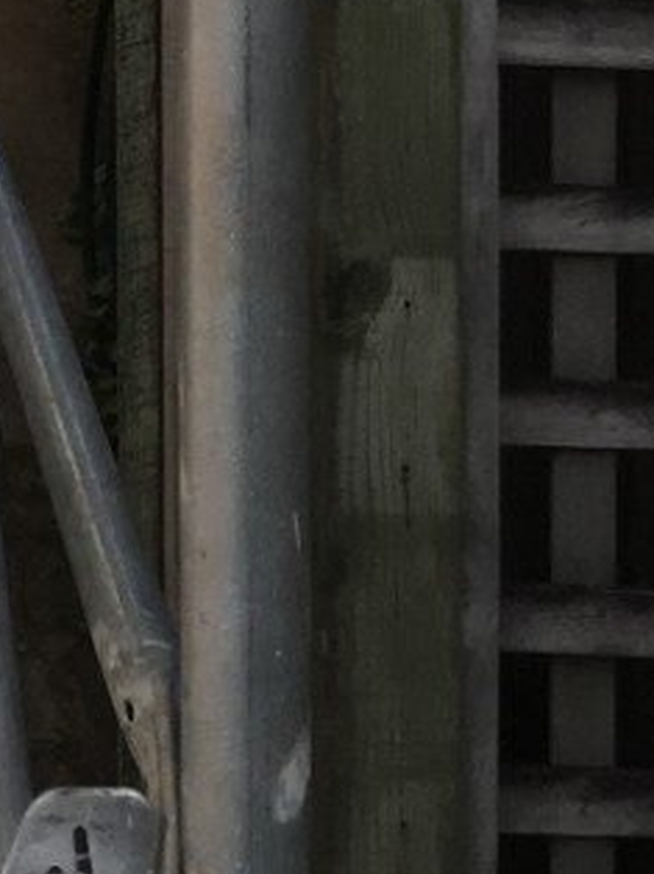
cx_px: -573
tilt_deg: +1.6
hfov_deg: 9.5
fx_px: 3733
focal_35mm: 148
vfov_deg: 11.8
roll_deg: +0.2
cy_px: -930
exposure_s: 1/898
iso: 32
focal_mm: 4.15
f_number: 2.2
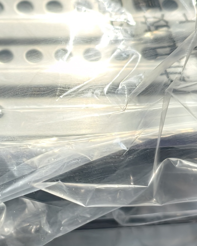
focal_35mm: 107
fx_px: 779
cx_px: 47
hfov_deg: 14.3
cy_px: 137
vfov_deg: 17.9
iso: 277
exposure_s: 1/1252
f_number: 1.57
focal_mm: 6.54
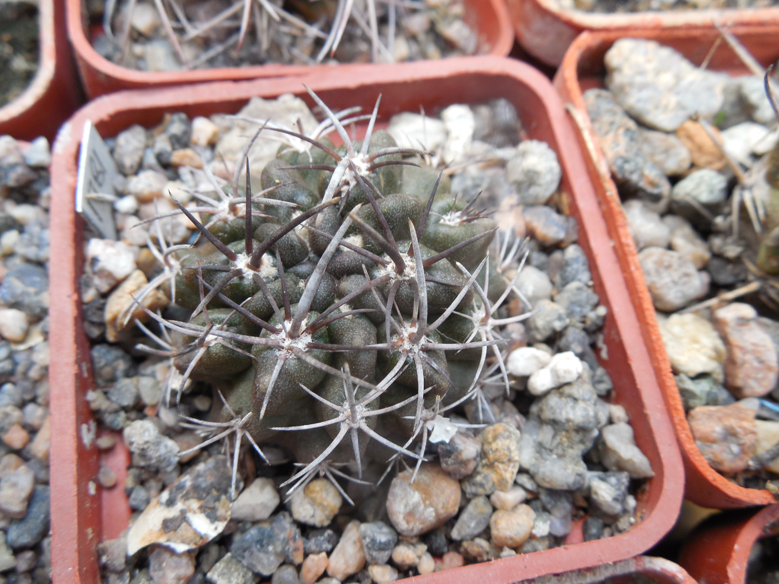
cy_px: 292
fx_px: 698
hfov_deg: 58.4
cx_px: 390
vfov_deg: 45.4
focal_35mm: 31
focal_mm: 5.6
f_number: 3.6
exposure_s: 1/40
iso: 125
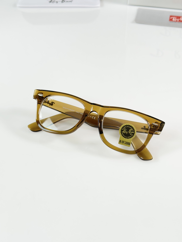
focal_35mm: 48
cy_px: 121
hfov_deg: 30.3
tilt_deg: -44.1
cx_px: 91
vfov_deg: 39.7
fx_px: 336
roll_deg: +0.0
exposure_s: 1/100
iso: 50
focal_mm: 6.86
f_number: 1.78
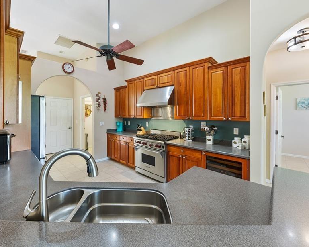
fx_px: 137
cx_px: 137
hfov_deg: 96.4
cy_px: 115
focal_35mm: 15
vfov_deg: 83.9
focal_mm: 12
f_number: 9
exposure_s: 1.3
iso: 200
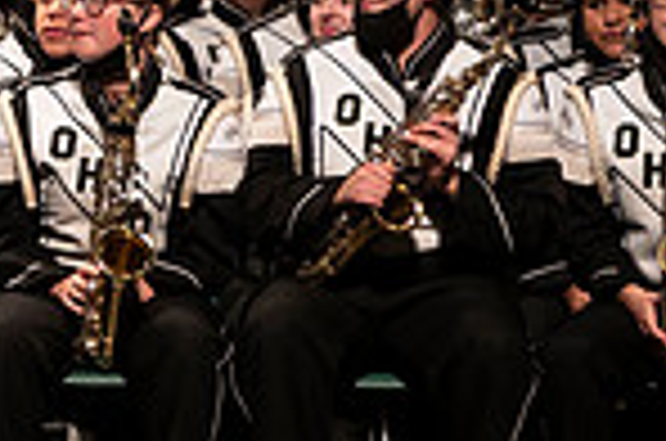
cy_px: 90
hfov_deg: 2.6
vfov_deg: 1.7
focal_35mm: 786
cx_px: -626
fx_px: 14510
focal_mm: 200
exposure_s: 1/500
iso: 2500
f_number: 2.8
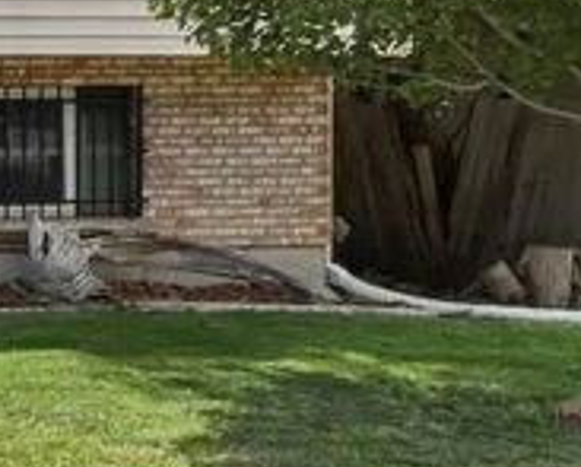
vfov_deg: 17.2
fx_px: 1533
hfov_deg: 12.4
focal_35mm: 89
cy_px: 121
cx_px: -1041
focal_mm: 17
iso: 250
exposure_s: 1/200
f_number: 8
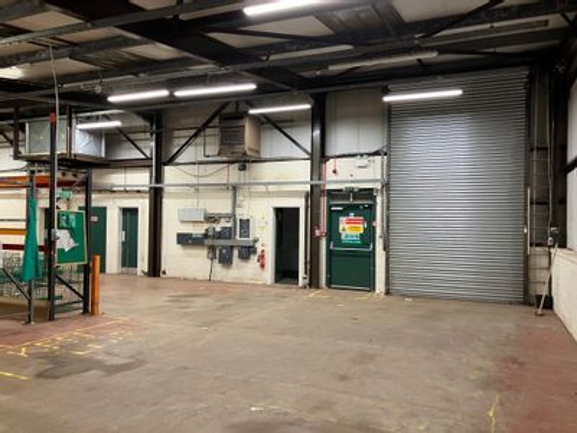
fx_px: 467
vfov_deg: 49.7
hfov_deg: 63.4
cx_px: 288
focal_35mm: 28
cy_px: 216
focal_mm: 3.99
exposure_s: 1/50
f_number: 1.8
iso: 160
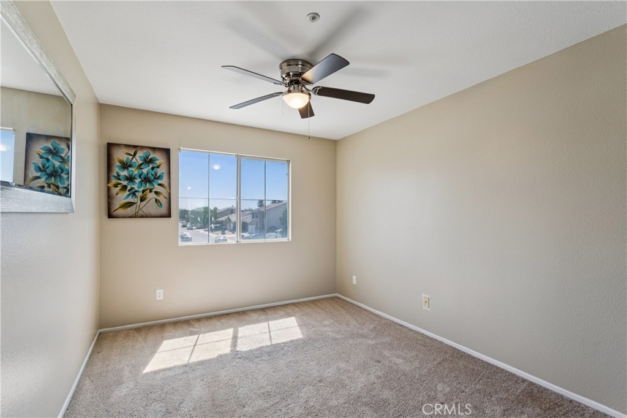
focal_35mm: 16
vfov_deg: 72.7
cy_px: 209
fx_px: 284
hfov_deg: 95.7
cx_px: 314
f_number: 13
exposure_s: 1/5
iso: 100
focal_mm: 16.3
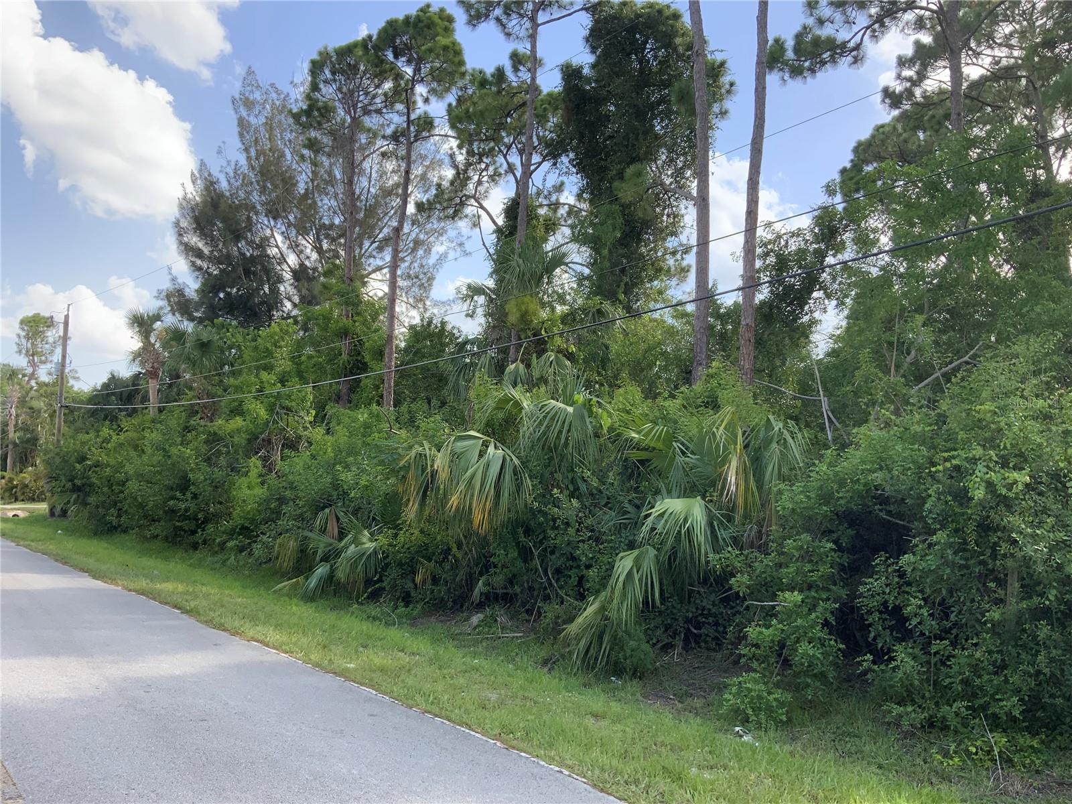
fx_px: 898
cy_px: 402
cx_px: 536
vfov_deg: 48.2
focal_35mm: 29
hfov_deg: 61.7
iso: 16
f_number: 1.8
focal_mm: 3
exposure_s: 1/469
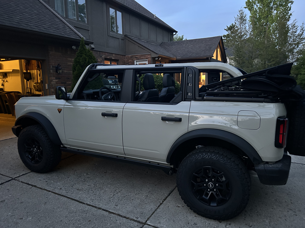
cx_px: 152
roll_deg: +0.8
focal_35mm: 26
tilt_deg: -9.1
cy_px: 114
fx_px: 229
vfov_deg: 53.1
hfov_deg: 67.3
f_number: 1.5
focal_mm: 5.7
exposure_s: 1/30
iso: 800
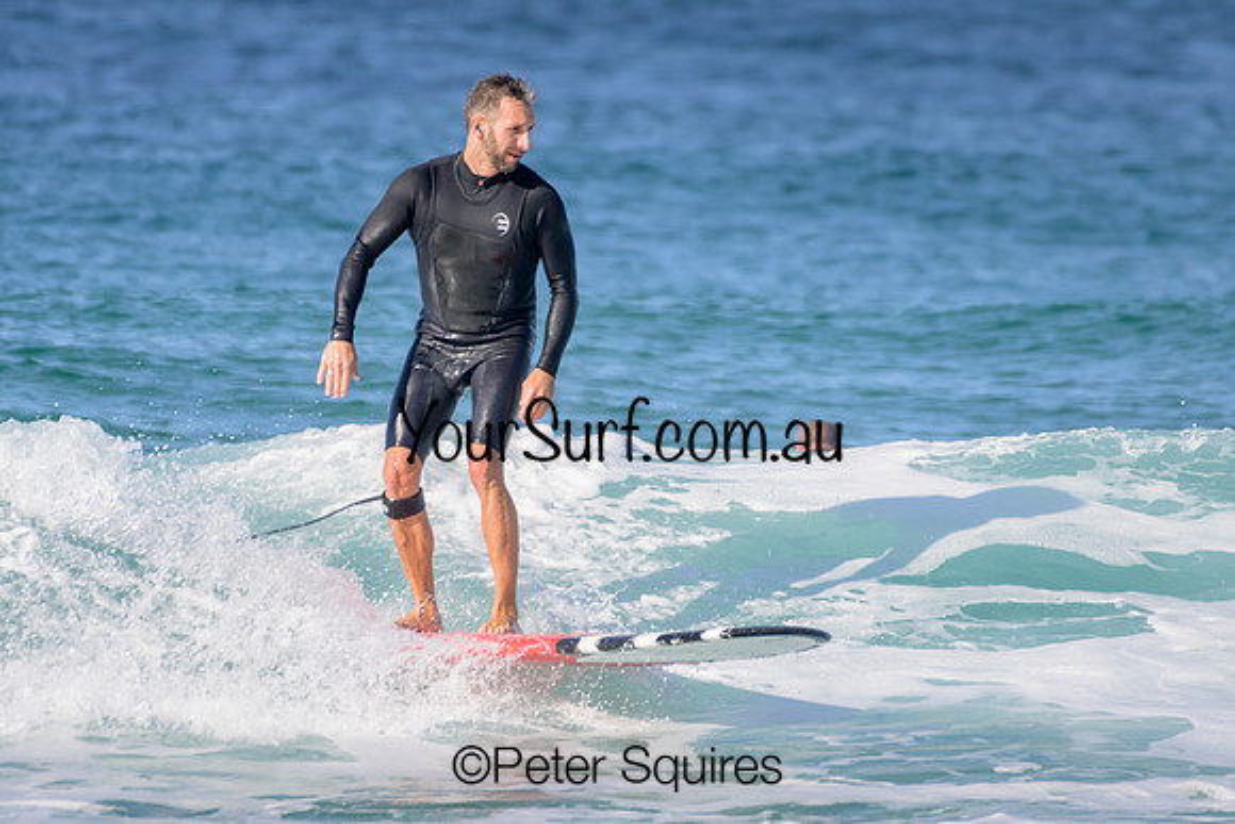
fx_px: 36959
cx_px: 585
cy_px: 413
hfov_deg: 1.9
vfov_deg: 1.3
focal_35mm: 1077
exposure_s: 1/2000
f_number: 11
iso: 1100
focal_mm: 1000
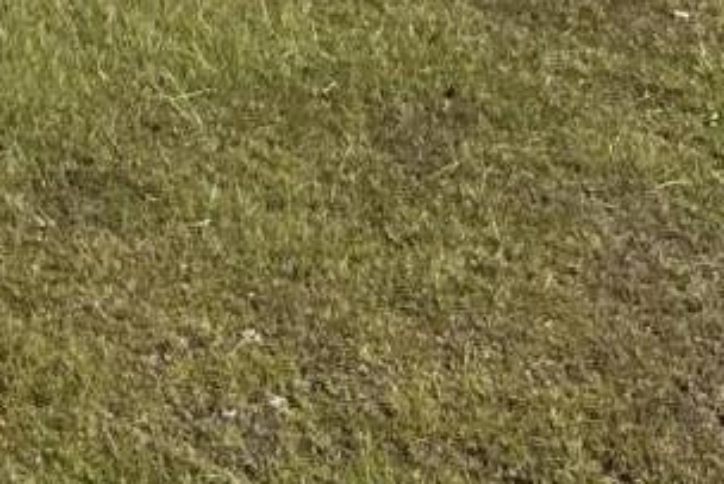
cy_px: -1094
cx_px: -726
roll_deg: -2.0
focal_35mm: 178
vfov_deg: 6.8
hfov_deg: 10.6
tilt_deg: +10.3
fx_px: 3581
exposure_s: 1/2994
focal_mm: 5.7
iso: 50
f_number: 1.5
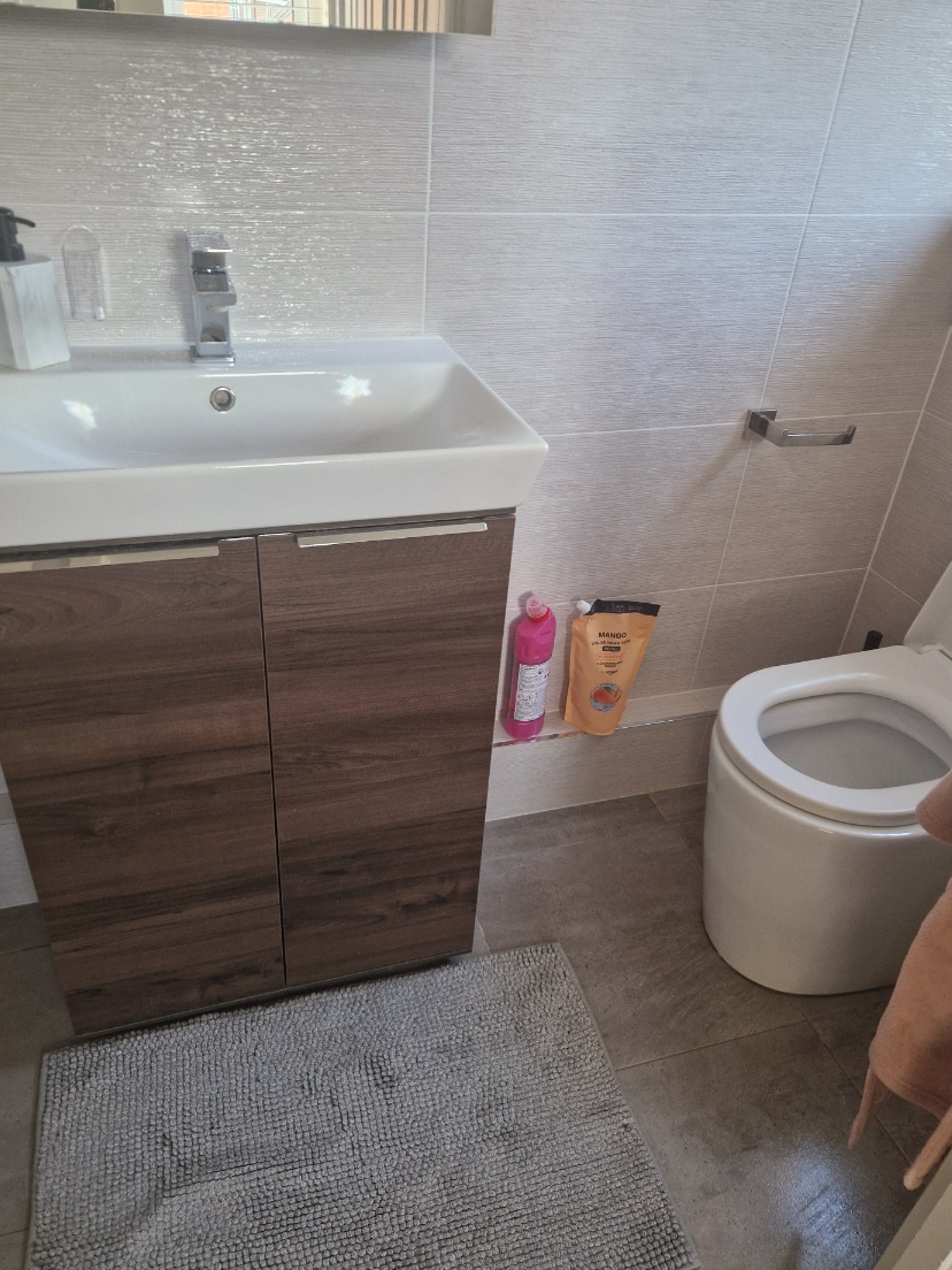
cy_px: 650
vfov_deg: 69.4
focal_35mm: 25
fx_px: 917
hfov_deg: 54.9
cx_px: 460
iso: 250
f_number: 1.8
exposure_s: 1/100
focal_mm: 5.4
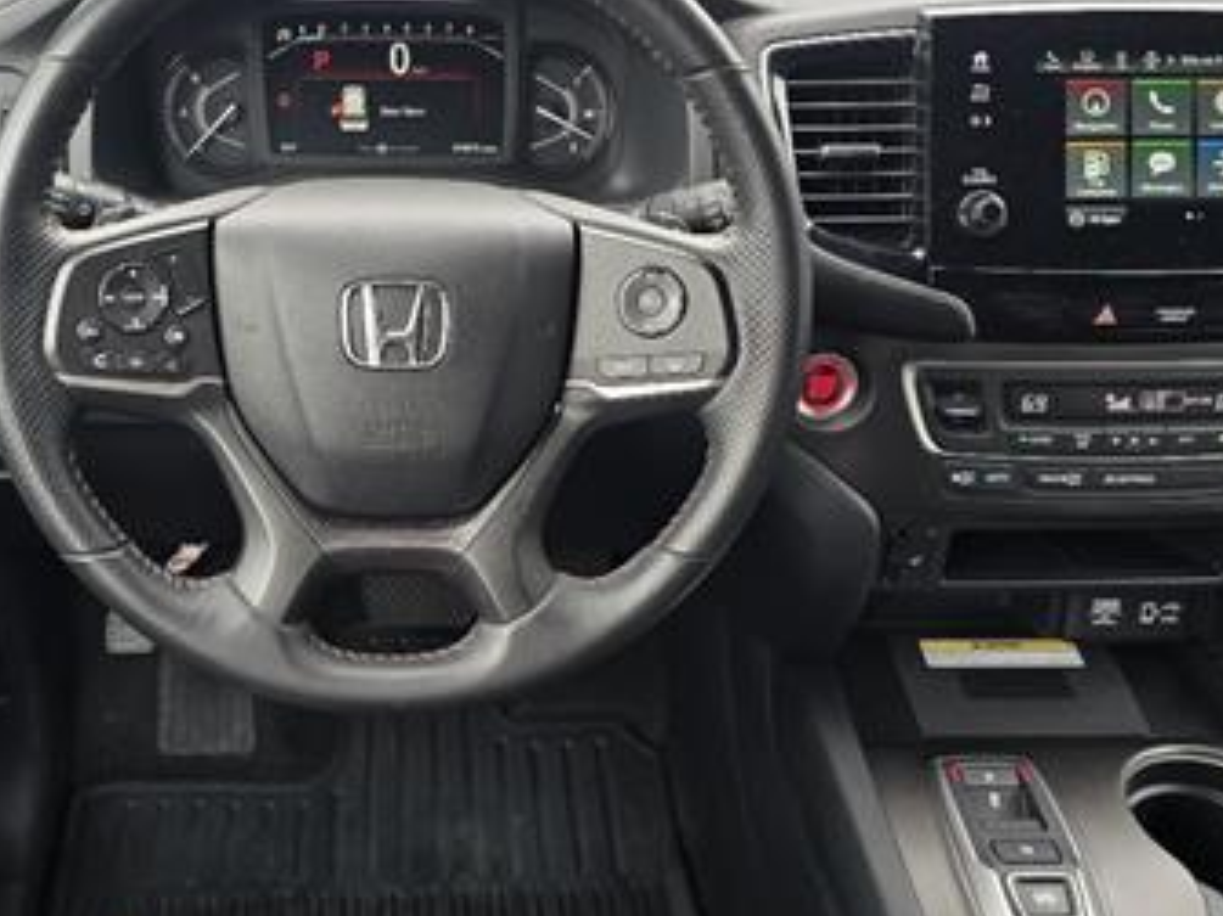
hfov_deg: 42.6
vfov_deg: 32.8
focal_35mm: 44
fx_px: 1554
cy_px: 489
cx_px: 449
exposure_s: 1/182
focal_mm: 6.3
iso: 50
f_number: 1.7
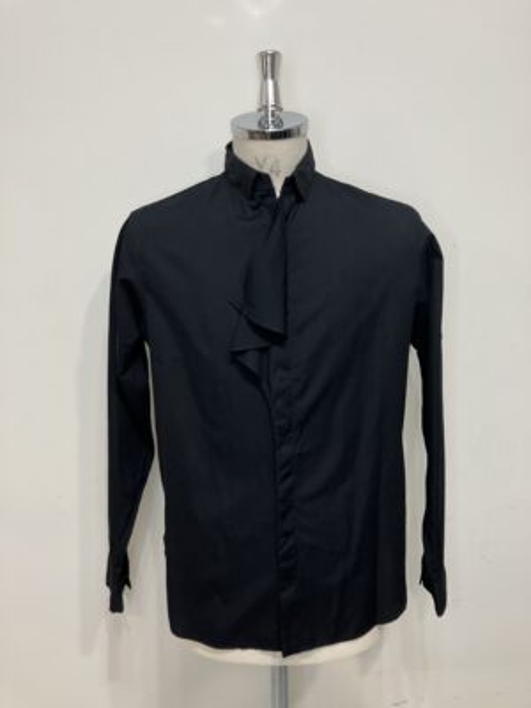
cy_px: 354
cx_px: 266
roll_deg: +0.6
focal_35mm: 28
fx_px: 573
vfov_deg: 63.4
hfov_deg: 49.7
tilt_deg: -9.6
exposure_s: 1/50
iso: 160
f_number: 1.8
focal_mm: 3.99
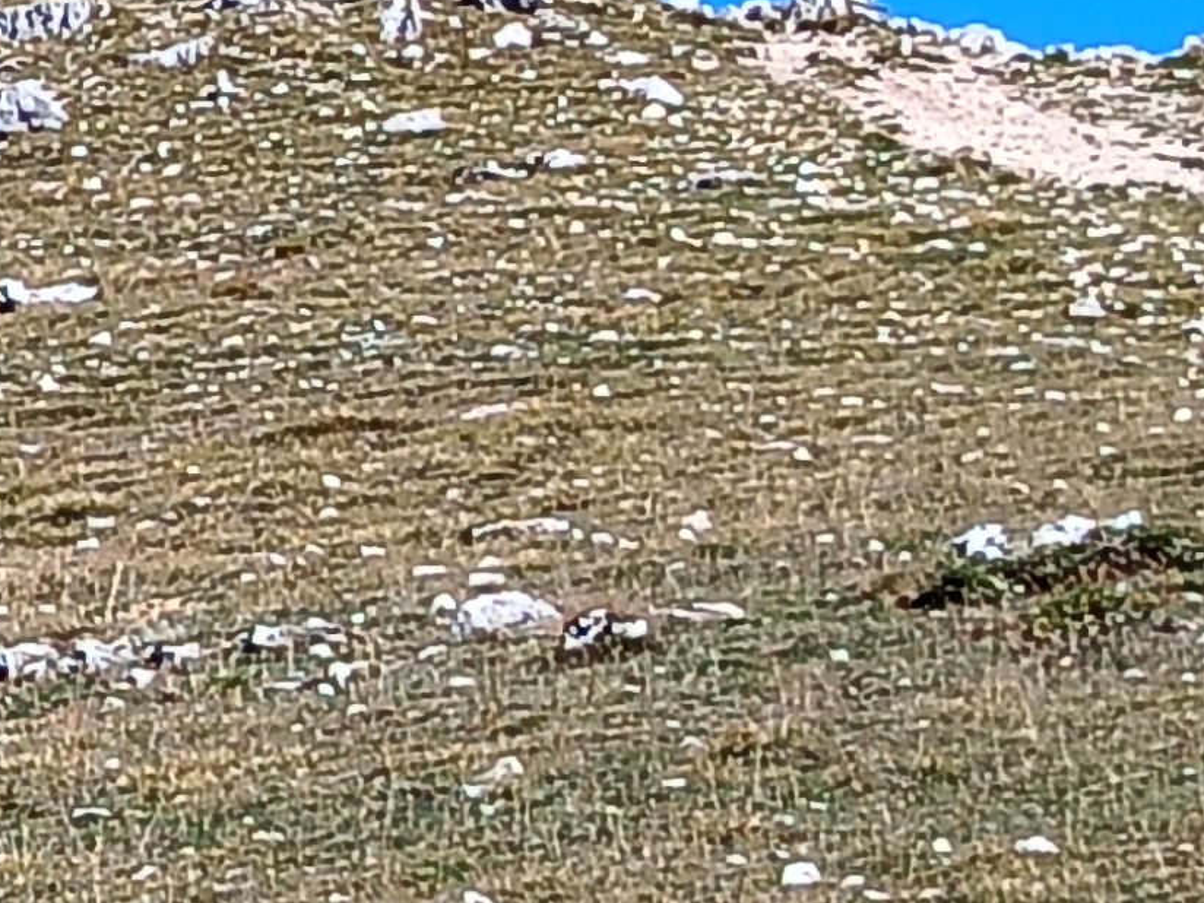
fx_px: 8104
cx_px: -454
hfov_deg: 8.4
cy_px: 395
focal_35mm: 233
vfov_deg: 6.4
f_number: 1.75
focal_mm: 5.25
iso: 100
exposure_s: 1/1012
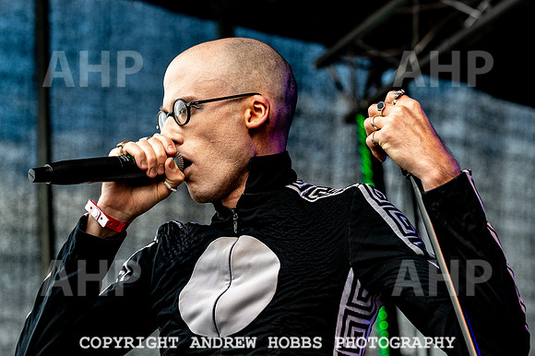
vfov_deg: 9.4
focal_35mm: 146
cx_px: 210
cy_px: 140
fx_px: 2163
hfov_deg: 14.1
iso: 2000
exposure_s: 1/1000
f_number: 5.6
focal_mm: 120
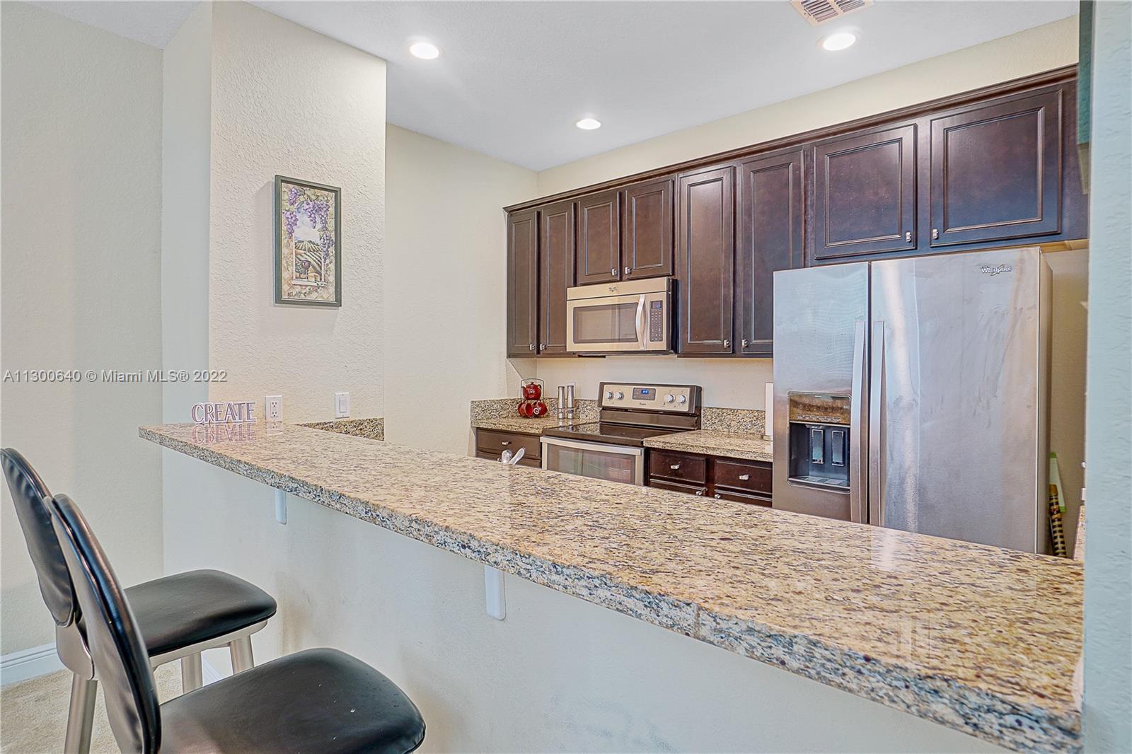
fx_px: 566
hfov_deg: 90.0
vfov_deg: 67.4
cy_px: 377
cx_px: 566
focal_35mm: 18
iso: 100
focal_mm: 12
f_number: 7.1
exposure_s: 1/1.25
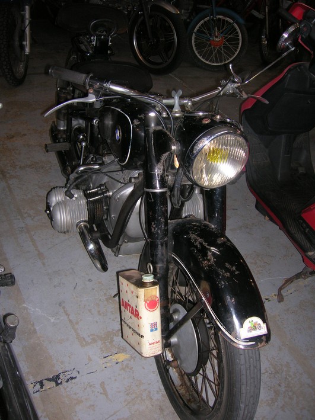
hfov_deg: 41.8
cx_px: 158
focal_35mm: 34
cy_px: 210
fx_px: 413
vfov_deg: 54.0
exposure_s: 1/60.1
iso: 80
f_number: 2.9
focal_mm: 5.7
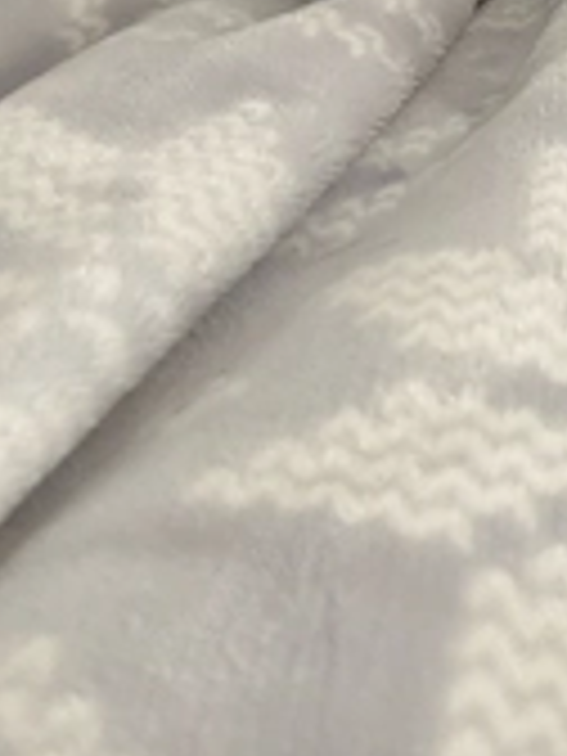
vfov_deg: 28.2
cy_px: -90
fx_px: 1354
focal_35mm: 62
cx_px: 378
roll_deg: +5.4
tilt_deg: -20.4
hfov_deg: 23.5
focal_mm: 4.25
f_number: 1.8
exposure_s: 1/50
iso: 200
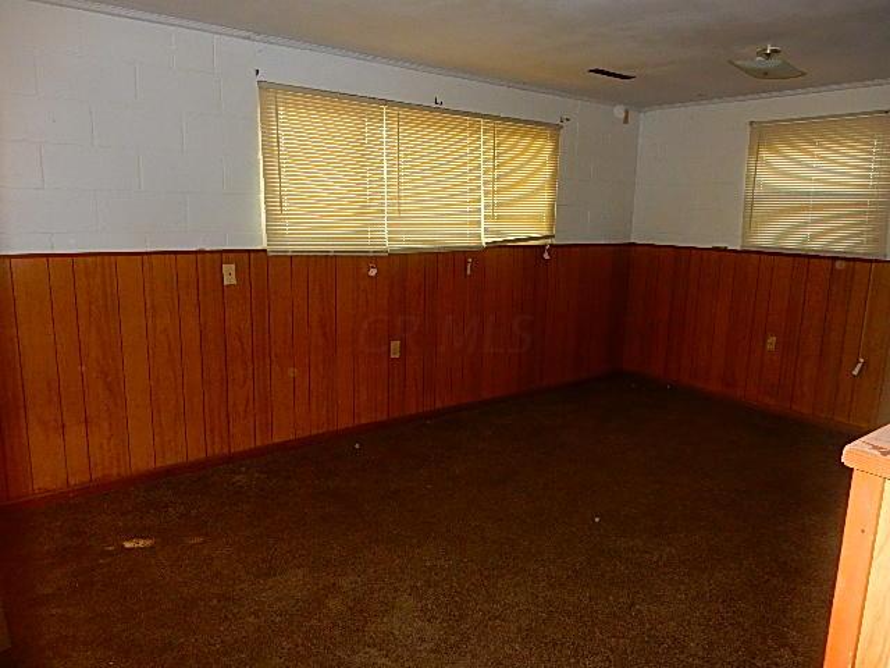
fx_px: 643
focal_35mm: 25
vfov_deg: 54.9
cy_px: 334
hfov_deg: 69.4
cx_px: 445
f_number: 3.7
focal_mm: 4.5
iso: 220
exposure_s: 1/30
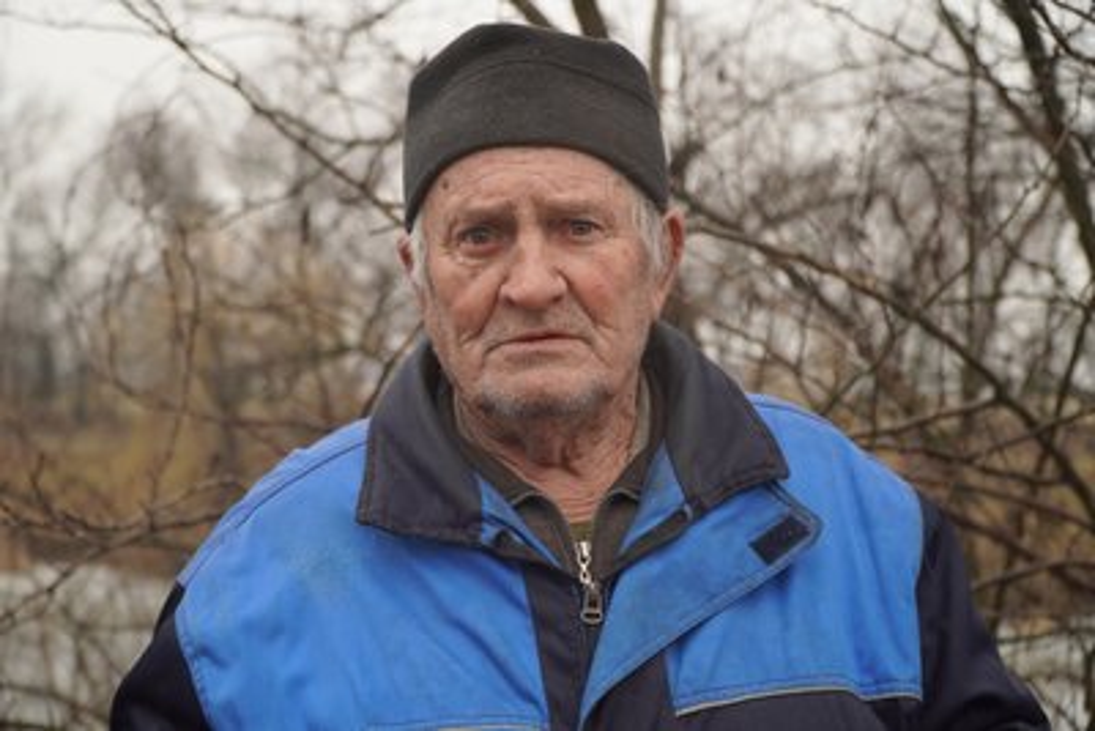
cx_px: 548
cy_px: 366
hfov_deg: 32.6
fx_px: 1871
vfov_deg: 22.1
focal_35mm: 62
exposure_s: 1/160
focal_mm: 41
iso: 200
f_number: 4
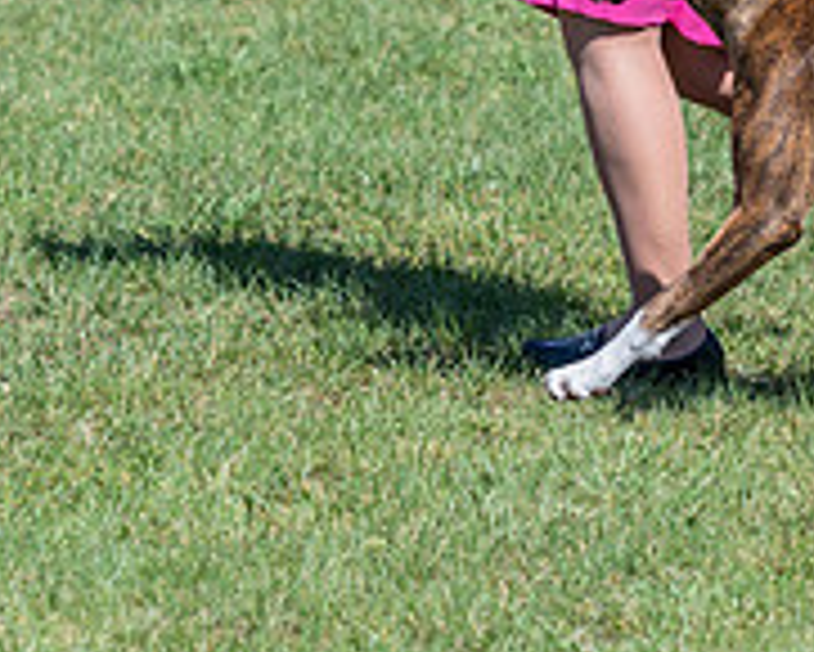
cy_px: -315
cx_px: 843
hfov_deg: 5.5
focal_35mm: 350
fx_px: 8436
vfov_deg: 4.4
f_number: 4
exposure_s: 1/1250
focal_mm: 100
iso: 100
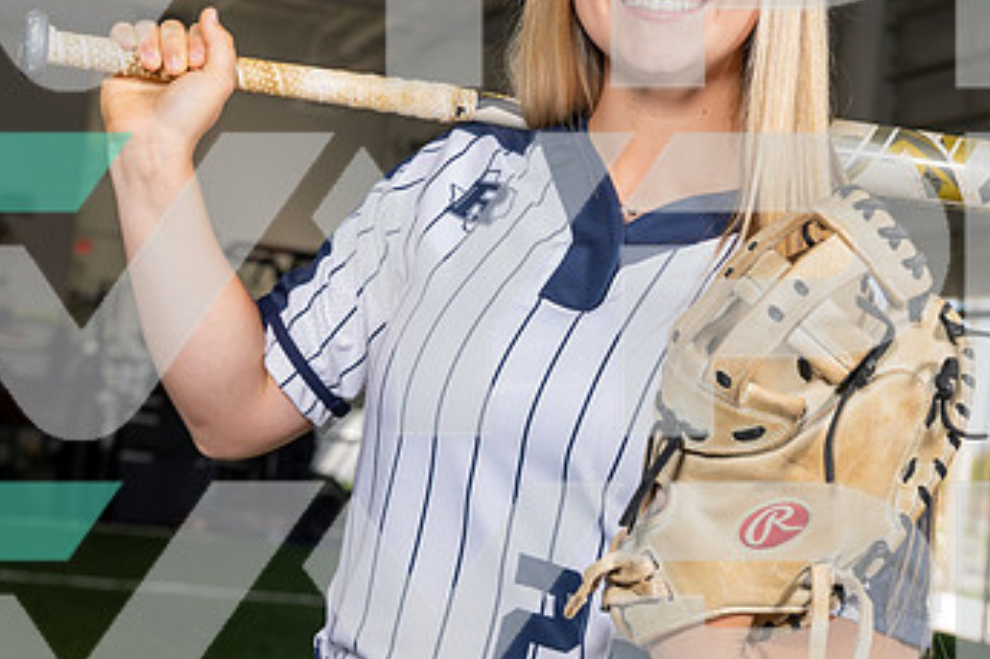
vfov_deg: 16.8
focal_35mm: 81
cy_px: 286
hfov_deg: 25.0
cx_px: 564
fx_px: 2226
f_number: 5.6
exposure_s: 1/200
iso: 200
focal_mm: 48
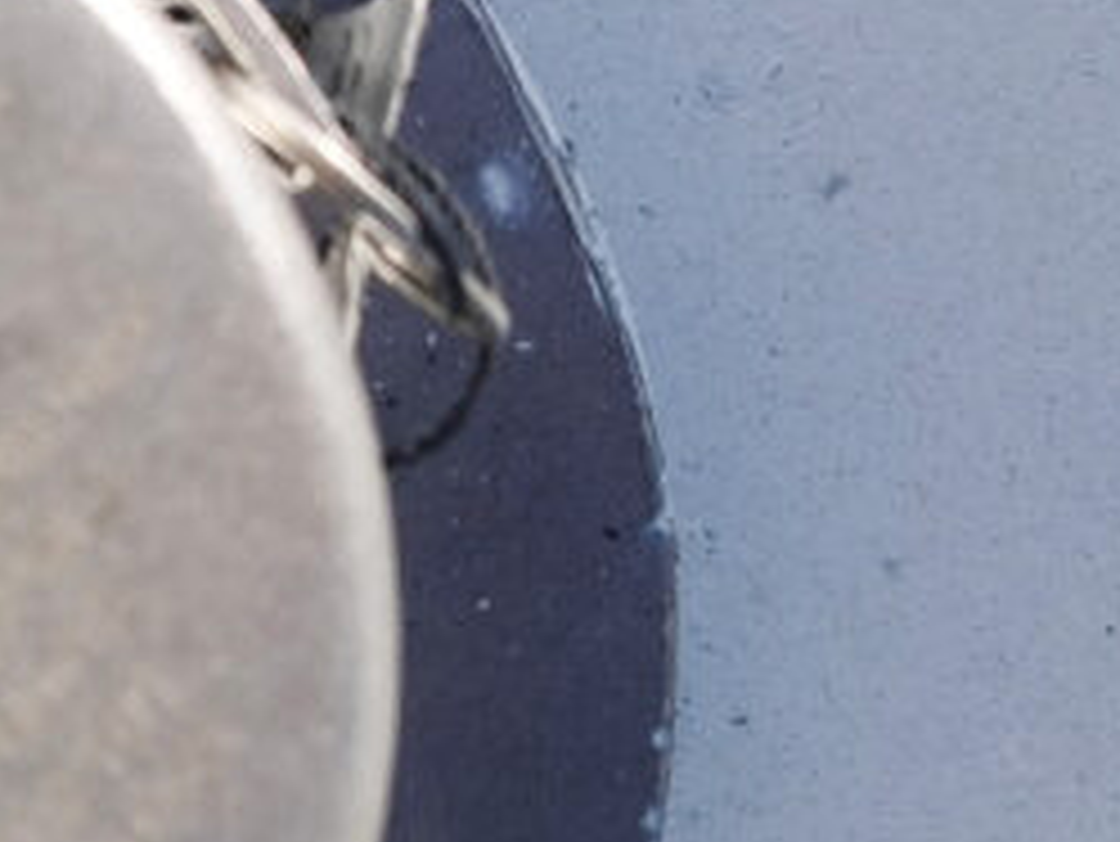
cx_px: -441
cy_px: 626
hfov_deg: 16.5
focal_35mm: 111
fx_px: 3593
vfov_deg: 13.3
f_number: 1.6
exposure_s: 1/3448
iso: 50
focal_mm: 5.56
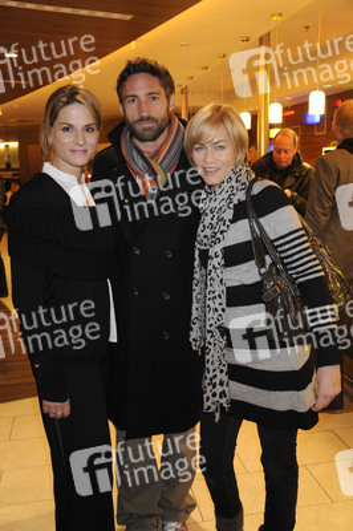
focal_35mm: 35
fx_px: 516
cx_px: 176
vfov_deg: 54.5
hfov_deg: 37.8
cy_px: 266
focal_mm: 35
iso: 1250
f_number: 5.6
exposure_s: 1/30
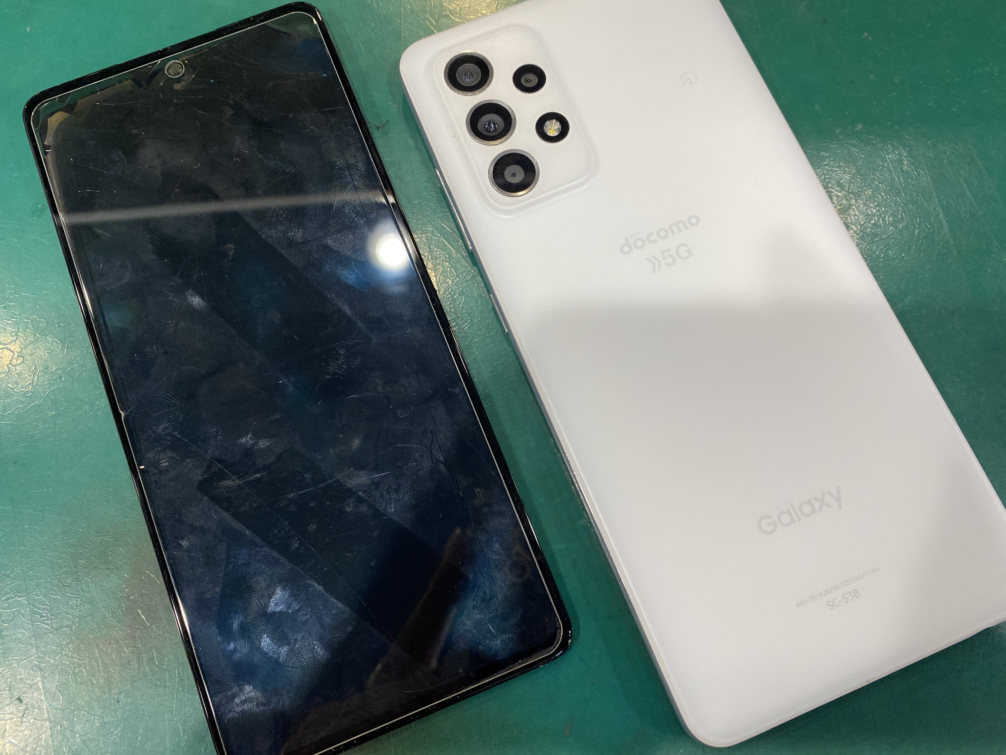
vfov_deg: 53.1
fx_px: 756
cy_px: 378
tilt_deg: -77.4
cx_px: 503
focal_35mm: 26
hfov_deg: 67.3
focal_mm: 4.25
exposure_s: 1/100
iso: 100
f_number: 1.8
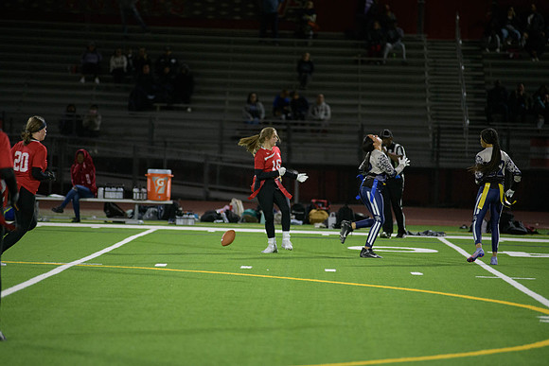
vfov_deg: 6.9
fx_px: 3051
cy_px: 183
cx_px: 274
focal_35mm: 200
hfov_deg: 10.3
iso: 3200
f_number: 2.8
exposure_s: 1/640
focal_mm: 200
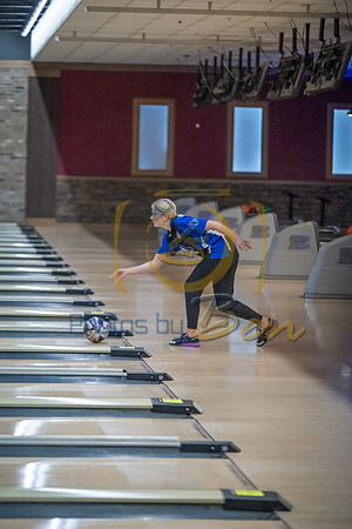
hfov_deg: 10.5
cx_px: 176
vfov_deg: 15.8
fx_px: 1907
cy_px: 264
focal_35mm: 130
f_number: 2.8
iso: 4000
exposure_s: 1/1000
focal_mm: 130
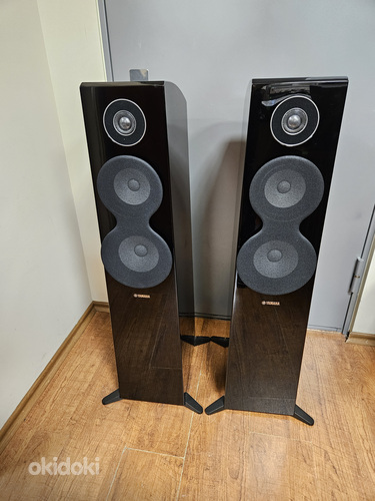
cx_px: 188
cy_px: 250
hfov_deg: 58.9
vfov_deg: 73.9
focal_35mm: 23
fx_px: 332
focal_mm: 5.4
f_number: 1.8
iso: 640
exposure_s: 1/33.3
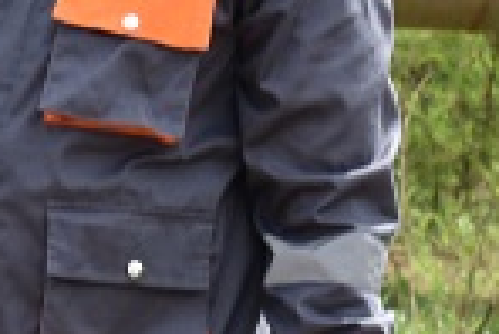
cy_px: 412
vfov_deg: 2.7
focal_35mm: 501
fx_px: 6952
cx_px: -327
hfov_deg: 4.1
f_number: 7.1
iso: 200
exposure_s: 1/250
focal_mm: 55
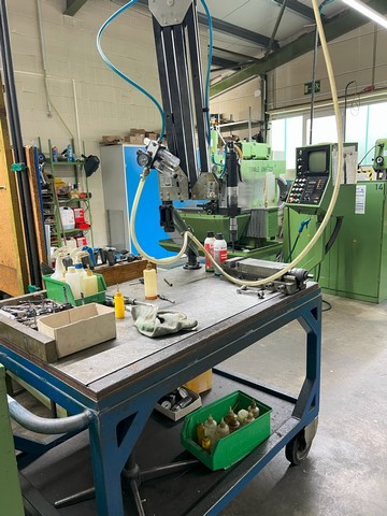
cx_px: 194
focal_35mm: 26
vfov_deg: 67.3
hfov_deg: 53.1
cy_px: 258
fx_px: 388
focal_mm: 5.7
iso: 100
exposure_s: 1/50
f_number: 1.5
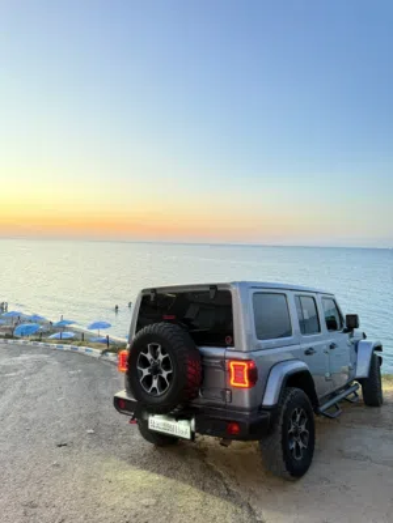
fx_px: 363
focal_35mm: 24
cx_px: 196
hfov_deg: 56.8
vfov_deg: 71.6
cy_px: 262
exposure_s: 1/33
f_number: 1.78
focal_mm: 6.76
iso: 640
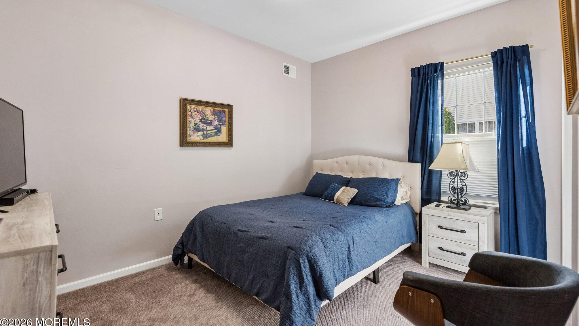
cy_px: 144
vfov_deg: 66.9
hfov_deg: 99.4
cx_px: 293
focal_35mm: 16
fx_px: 246
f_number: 7.1
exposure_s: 1/160
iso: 1250
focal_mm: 15
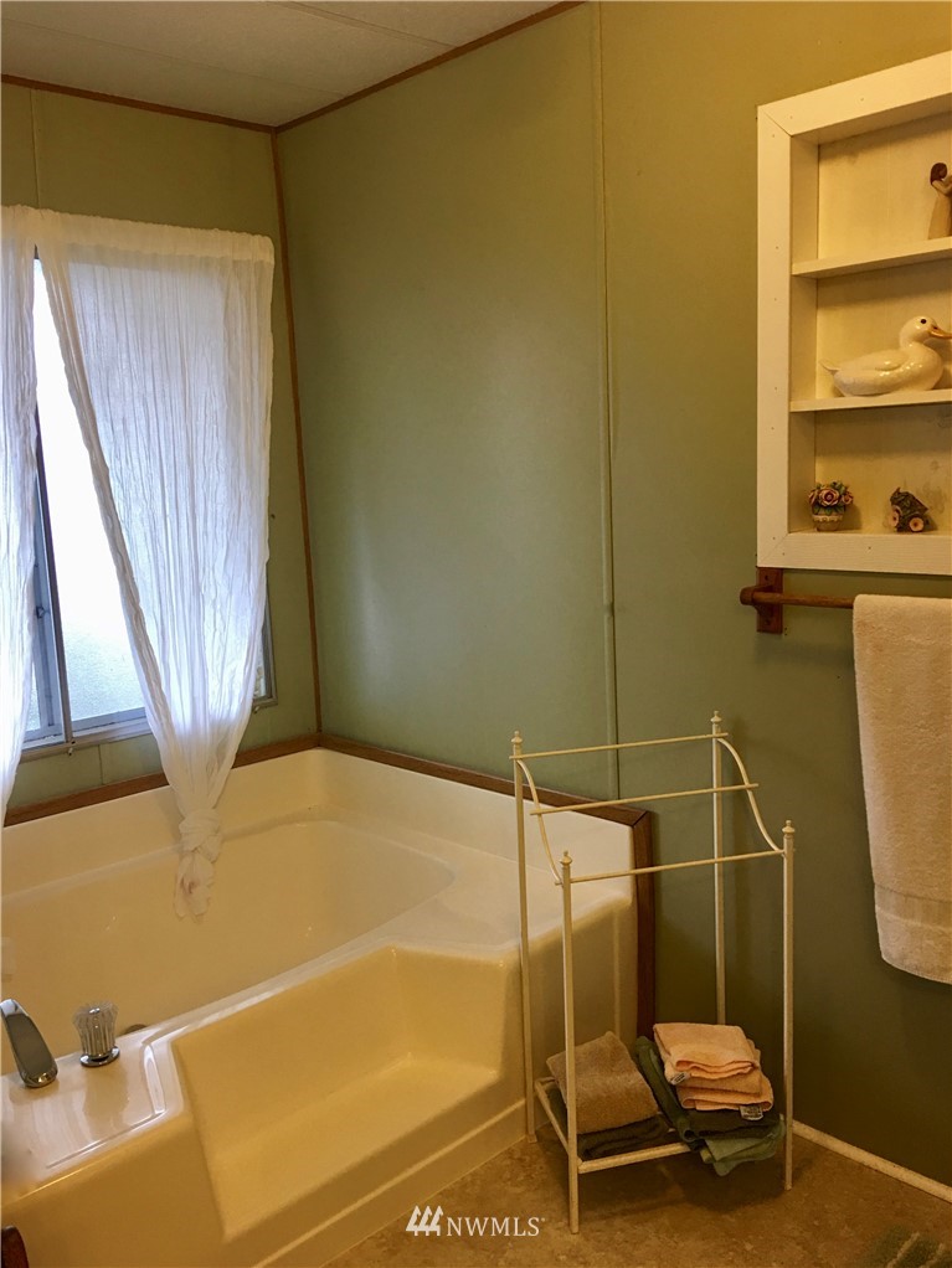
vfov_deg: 61.6
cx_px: 476
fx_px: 1063
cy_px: 634
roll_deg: +1.1
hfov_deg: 48.2
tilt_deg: -8.2
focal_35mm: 29
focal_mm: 4.15
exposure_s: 1/15
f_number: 2.2
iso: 32
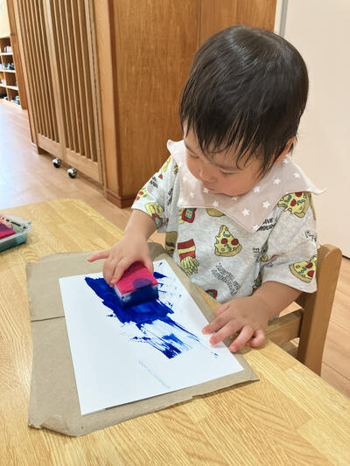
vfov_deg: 63.4
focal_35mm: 28
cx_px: 175
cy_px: 233
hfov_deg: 49.8
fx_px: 377
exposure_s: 1/50
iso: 80
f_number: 1.8
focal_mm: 3.99
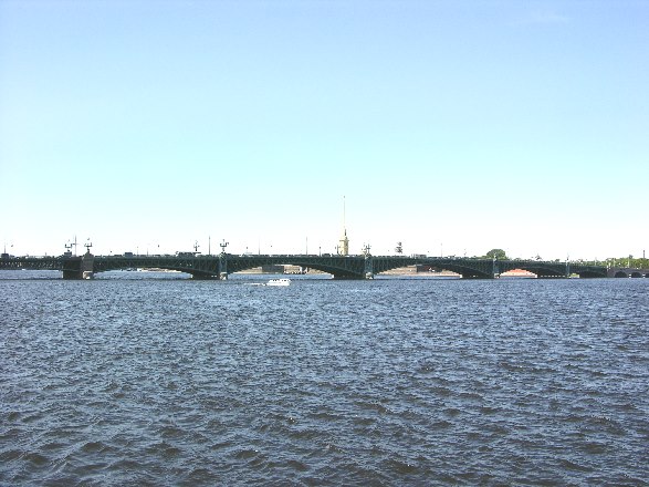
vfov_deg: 40.7
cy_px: 244
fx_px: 656
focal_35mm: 35
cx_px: 324
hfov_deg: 52.6
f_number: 8
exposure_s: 1/123
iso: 50
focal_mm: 8.9
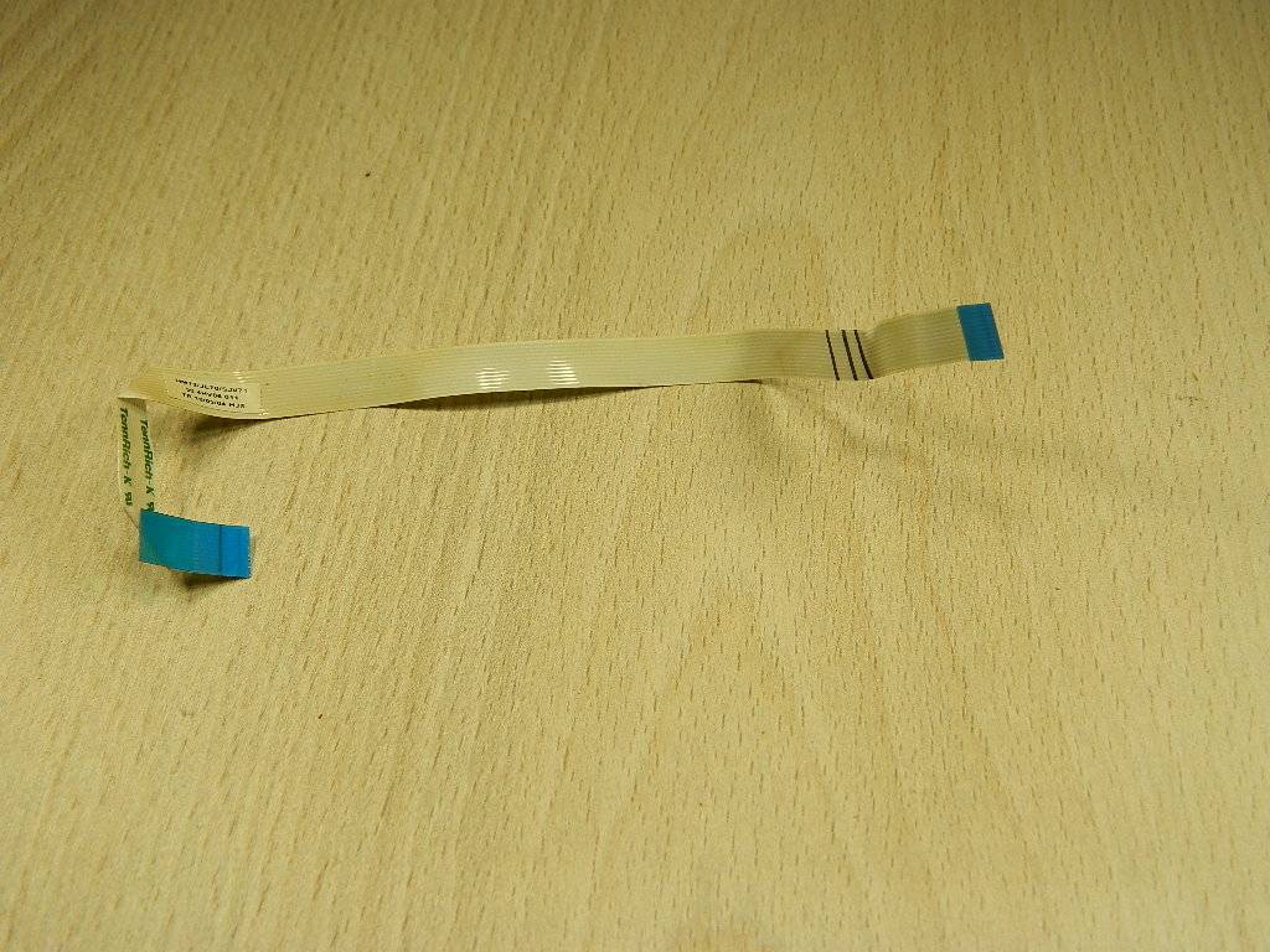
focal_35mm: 47
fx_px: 1724
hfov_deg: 40.4
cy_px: 476
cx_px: 635
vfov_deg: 30.9
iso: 100
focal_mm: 8.4
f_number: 3.6
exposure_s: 1/400
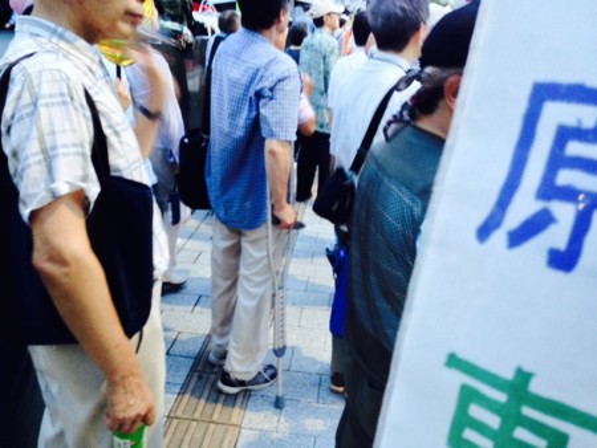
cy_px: 224
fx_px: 569
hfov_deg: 55.3
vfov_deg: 43.0
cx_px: 298
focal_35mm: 33
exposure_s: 1/15
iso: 400
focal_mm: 4.12
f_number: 2.4
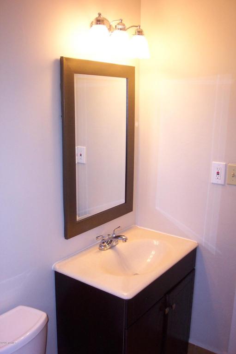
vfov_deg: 54.4
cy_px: 177
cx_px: 118
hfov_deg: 37.8
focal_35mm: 35
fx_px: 344
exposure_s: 1/45
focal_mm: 7.5
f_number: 2.8
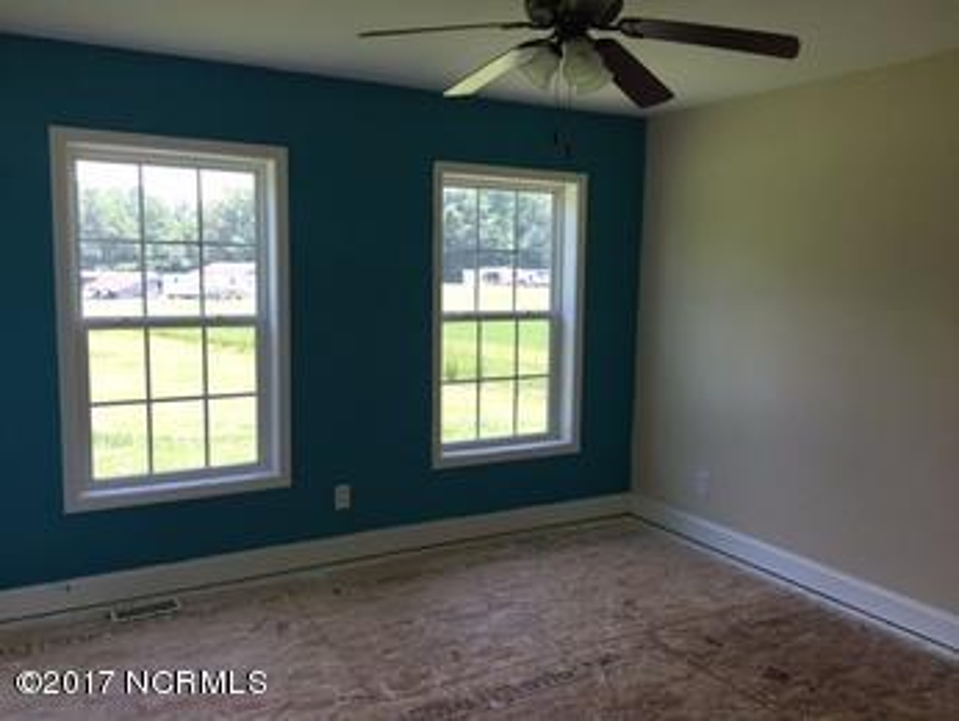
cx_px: 480
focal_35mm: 29
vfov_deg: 48.3
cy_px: 360
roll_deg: -1.3
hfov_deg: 61.6
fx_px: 804
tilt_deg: -5.4
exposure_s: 1/120
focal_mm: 4.15
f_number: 2.2
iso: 32
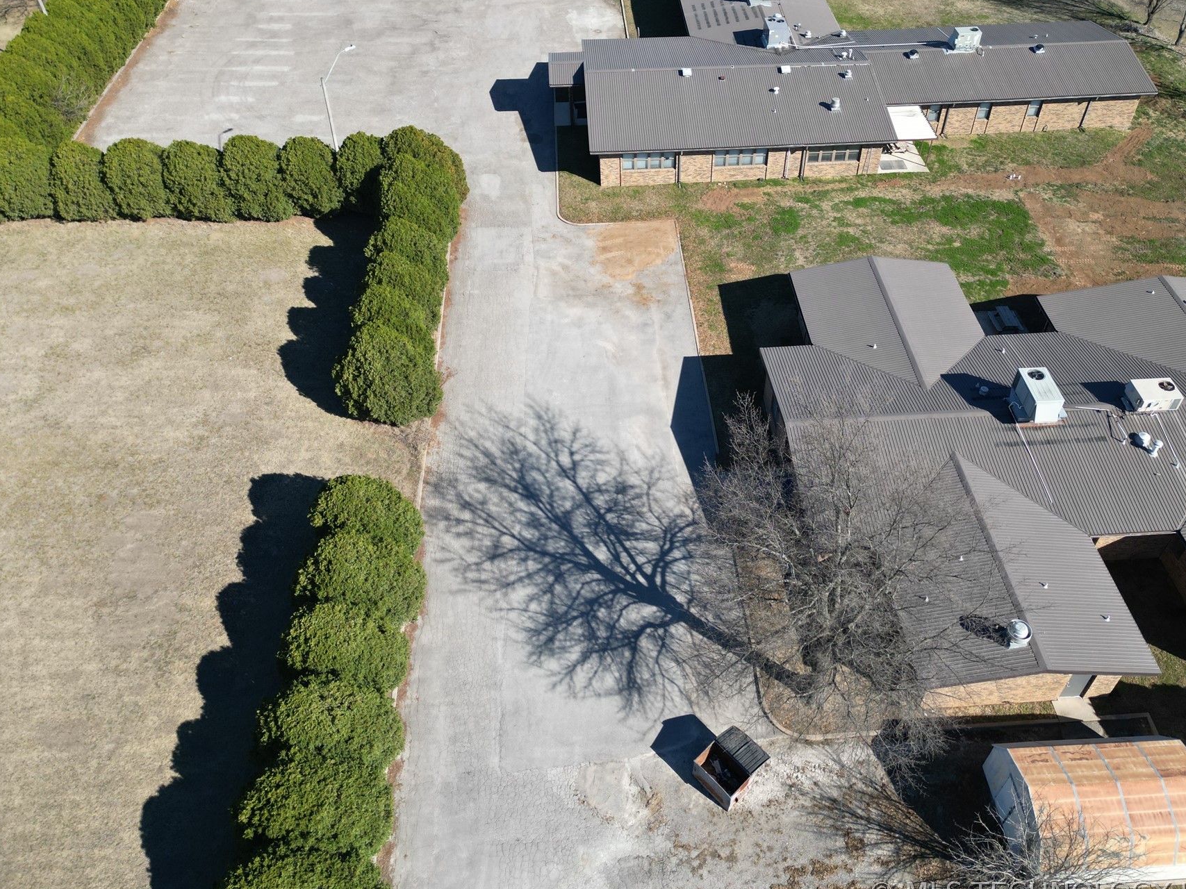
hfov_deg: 65.2
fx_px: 925
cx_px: 651
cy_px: 416
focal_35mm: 27
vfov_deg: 51.3
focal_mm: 6.72
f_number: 1.7
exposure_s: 1/2000
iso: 110
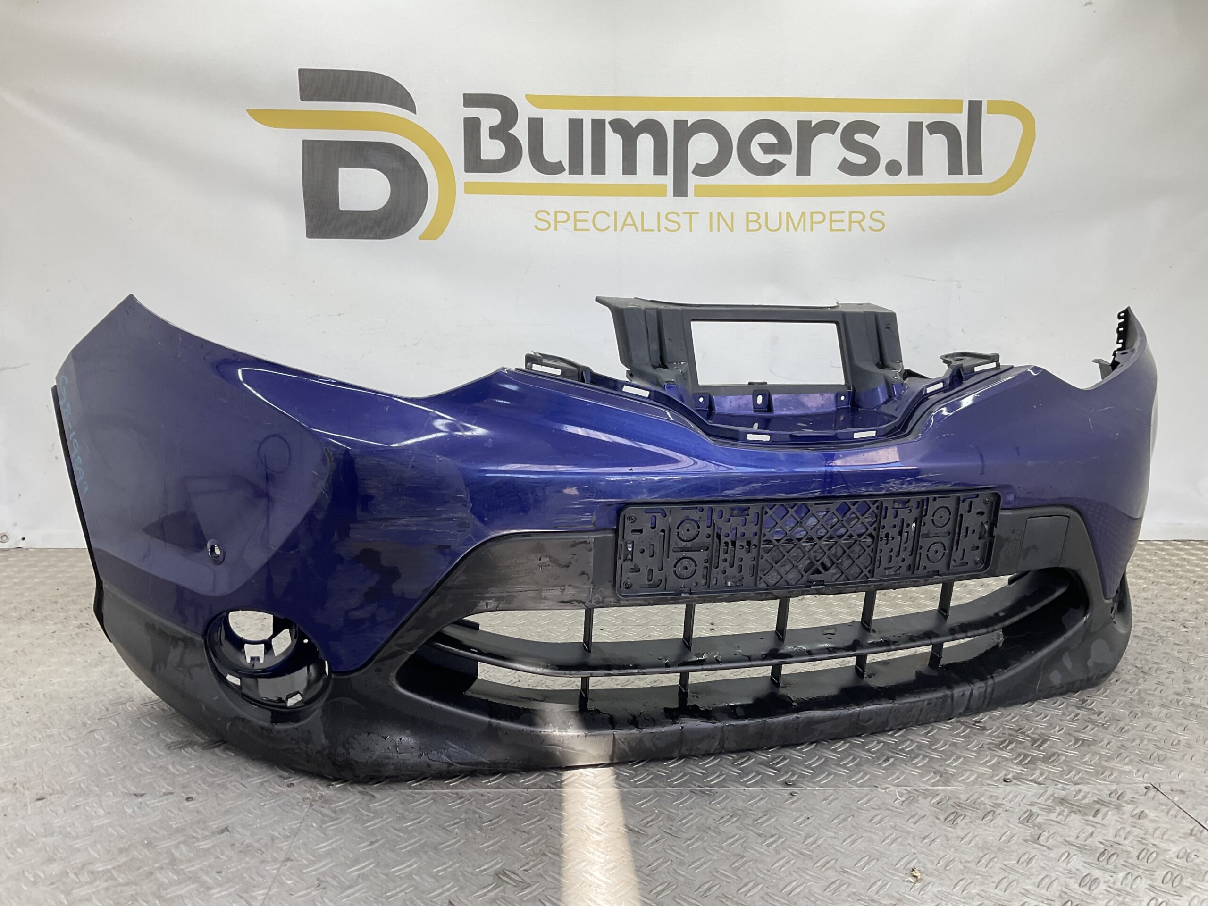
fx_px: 1012
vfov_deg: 48.2
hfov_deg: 61.7
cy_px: 453
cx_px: 604
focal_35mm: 29
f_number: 1.8
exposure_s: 1/108
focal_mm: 3
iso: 16
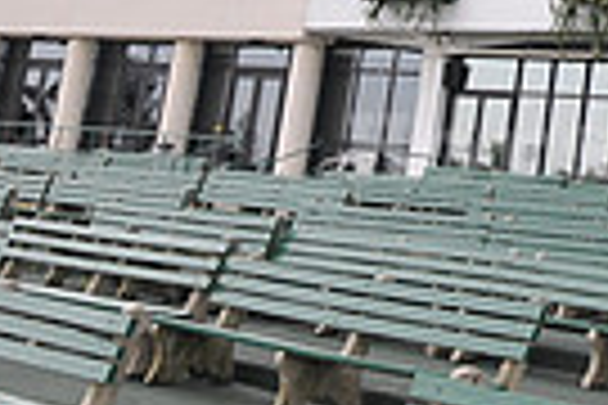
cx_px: 883
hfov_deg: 17.1
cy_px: -371
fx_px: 1843
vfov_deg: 11.5
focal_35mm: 109
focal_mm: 17
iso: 400
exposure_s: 1/2000
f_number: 4.5
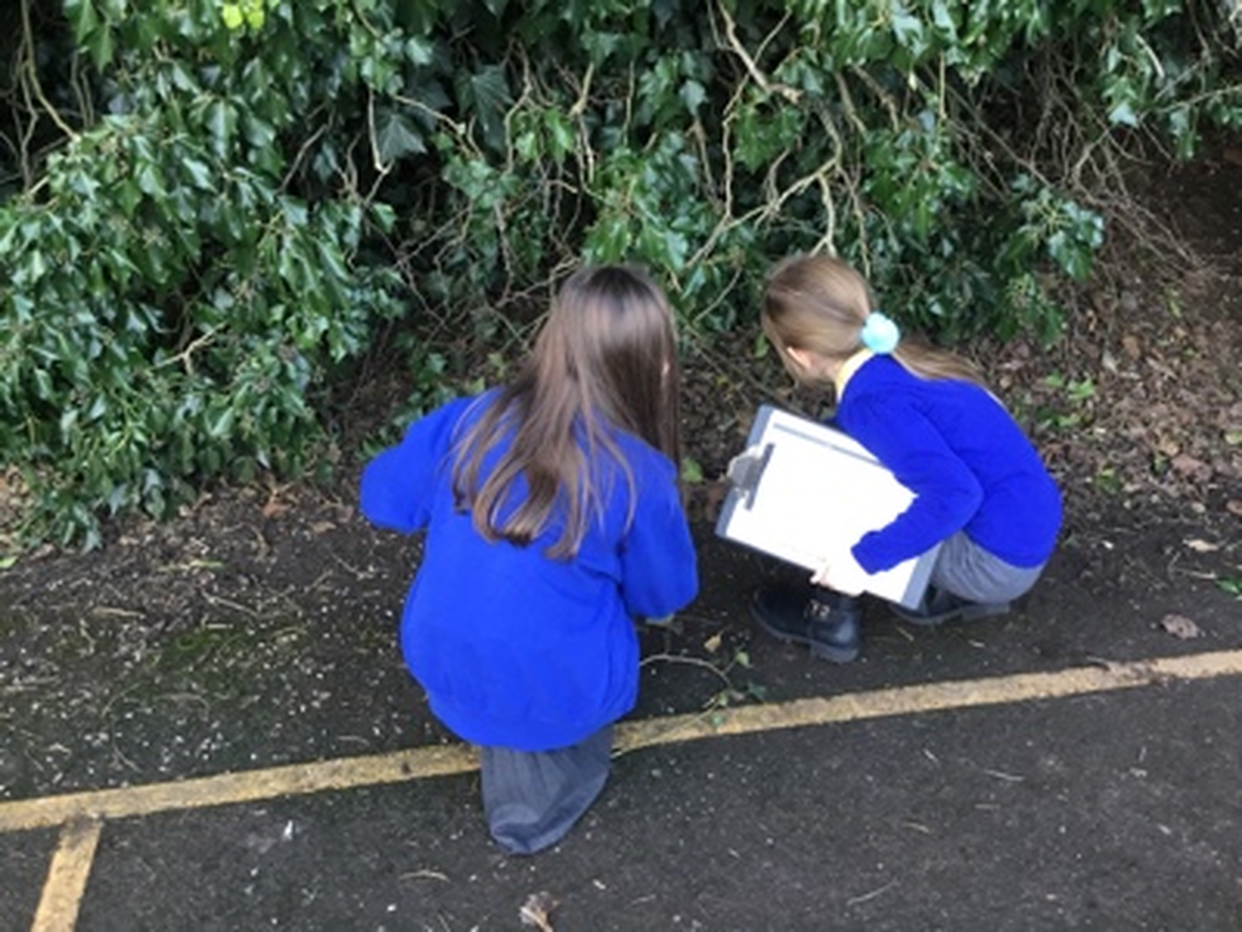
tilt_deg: -29.0
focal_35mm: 31
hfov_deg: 58.4
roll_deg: -2.0
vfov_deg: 45.4
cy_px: 466
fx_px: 1112
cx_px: 621
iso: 40
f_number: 2.4
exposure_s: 1/33
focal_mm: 3.3
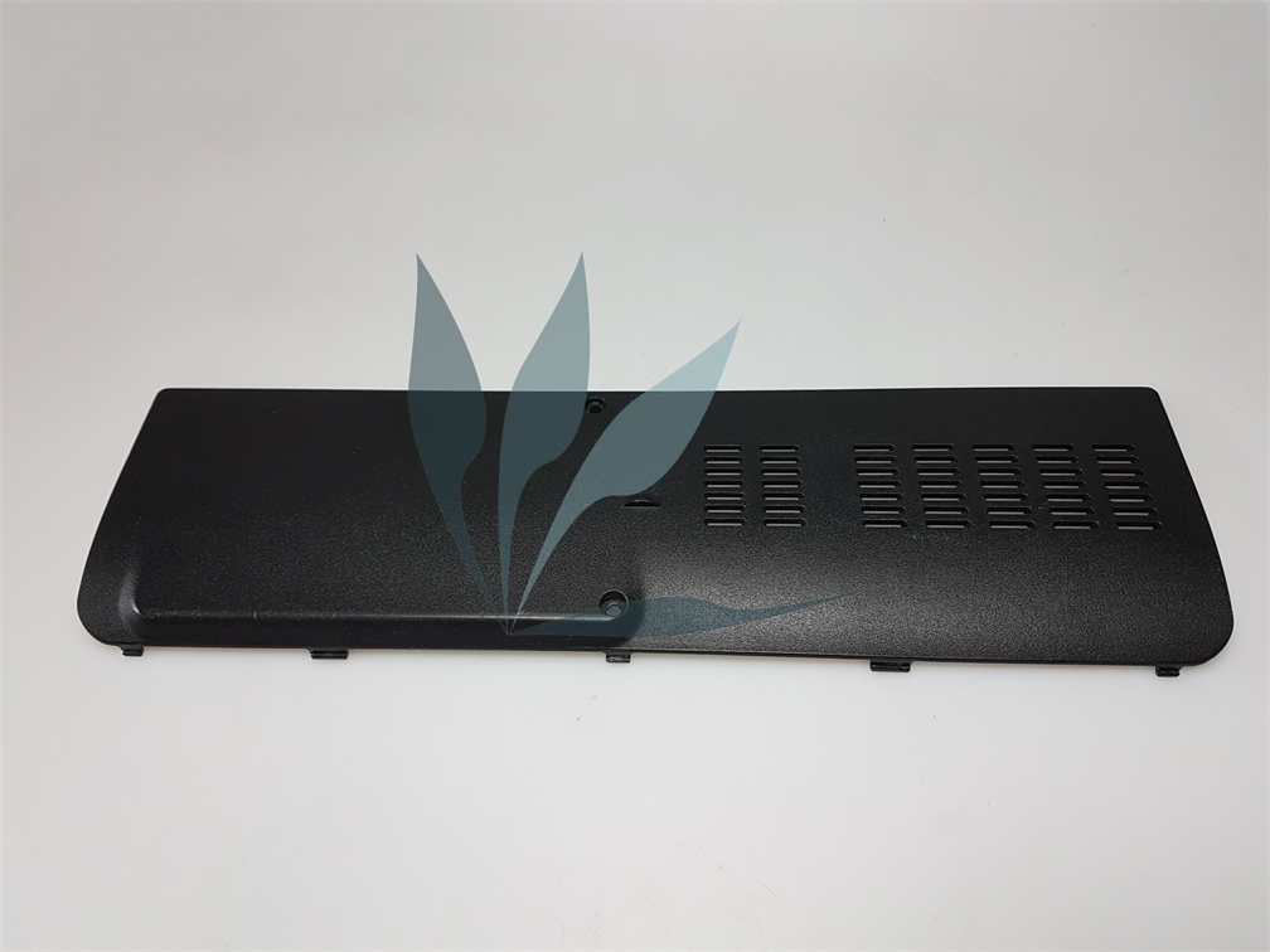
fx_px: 954
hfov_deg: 67.3
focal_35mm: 26
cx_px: 635
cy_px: 476
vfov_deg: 53.1
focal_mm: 4.2
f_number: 1.7
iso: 64
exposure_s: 1/100
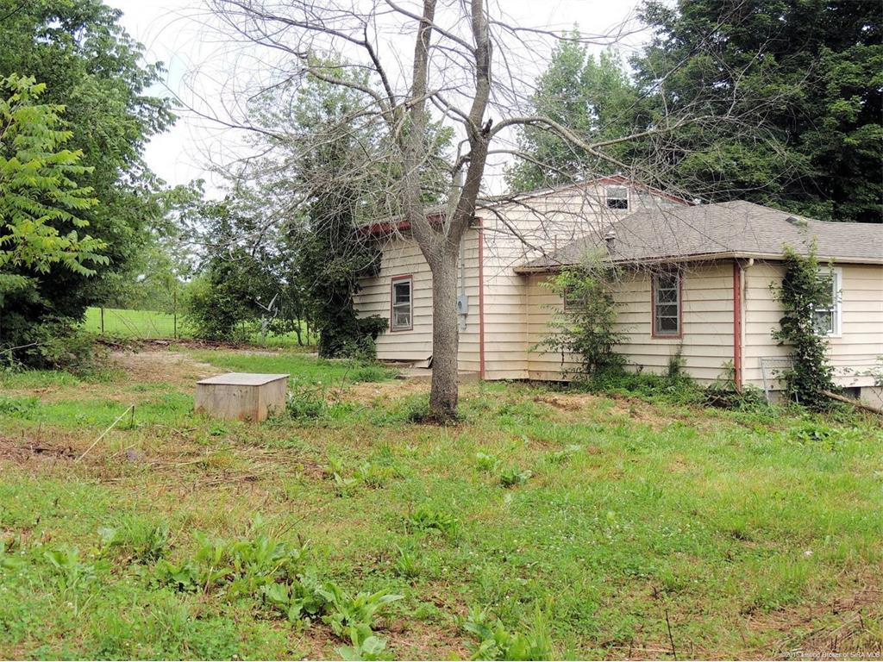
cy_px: 331
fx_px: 1275
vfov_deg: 29.1
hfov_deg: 38.2
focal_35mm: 50
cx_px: 442
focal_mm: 8.9
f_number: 3.6
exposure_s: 1/320
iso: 100
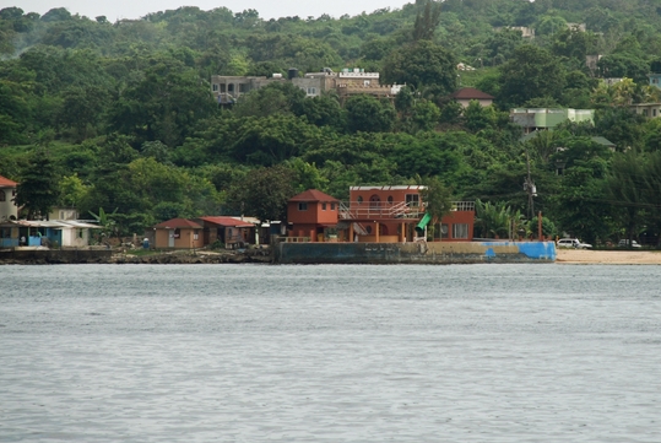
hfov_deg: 7.3
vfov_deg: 4.9
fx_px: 5179
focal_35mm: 282
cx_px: 396
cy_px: 146
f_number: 5.6
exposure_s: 1/500
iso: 200
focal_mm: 135
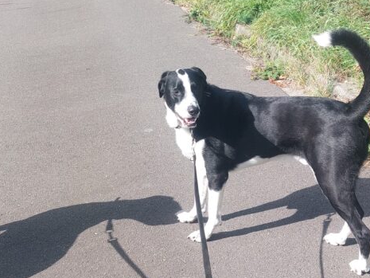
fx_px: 588
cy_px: 161
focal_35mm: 55
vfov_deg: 26.5
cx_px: 98
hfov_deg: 34.3
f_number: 1.8
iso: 25
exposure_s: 1/435
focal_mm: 5.23
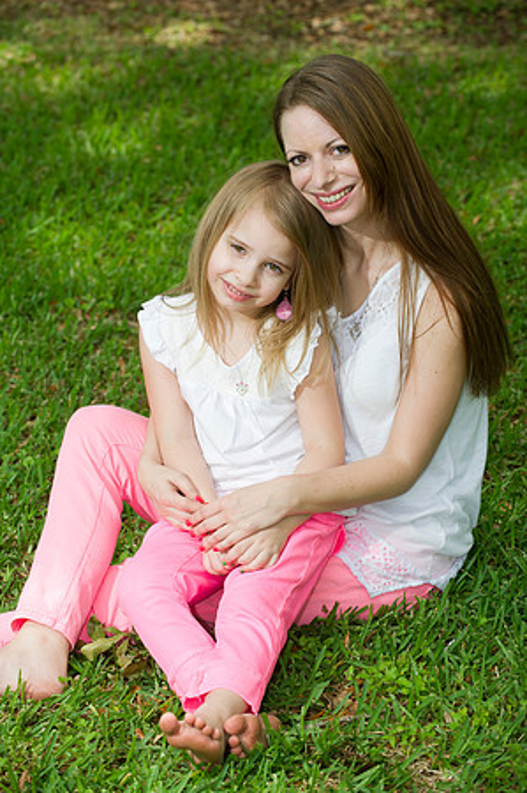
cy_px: 396
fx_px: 2553
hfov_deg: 11.8
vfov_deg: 17.7
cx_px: 264
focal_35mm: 116
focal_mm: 116
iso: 200
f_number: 5
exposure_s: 1/250
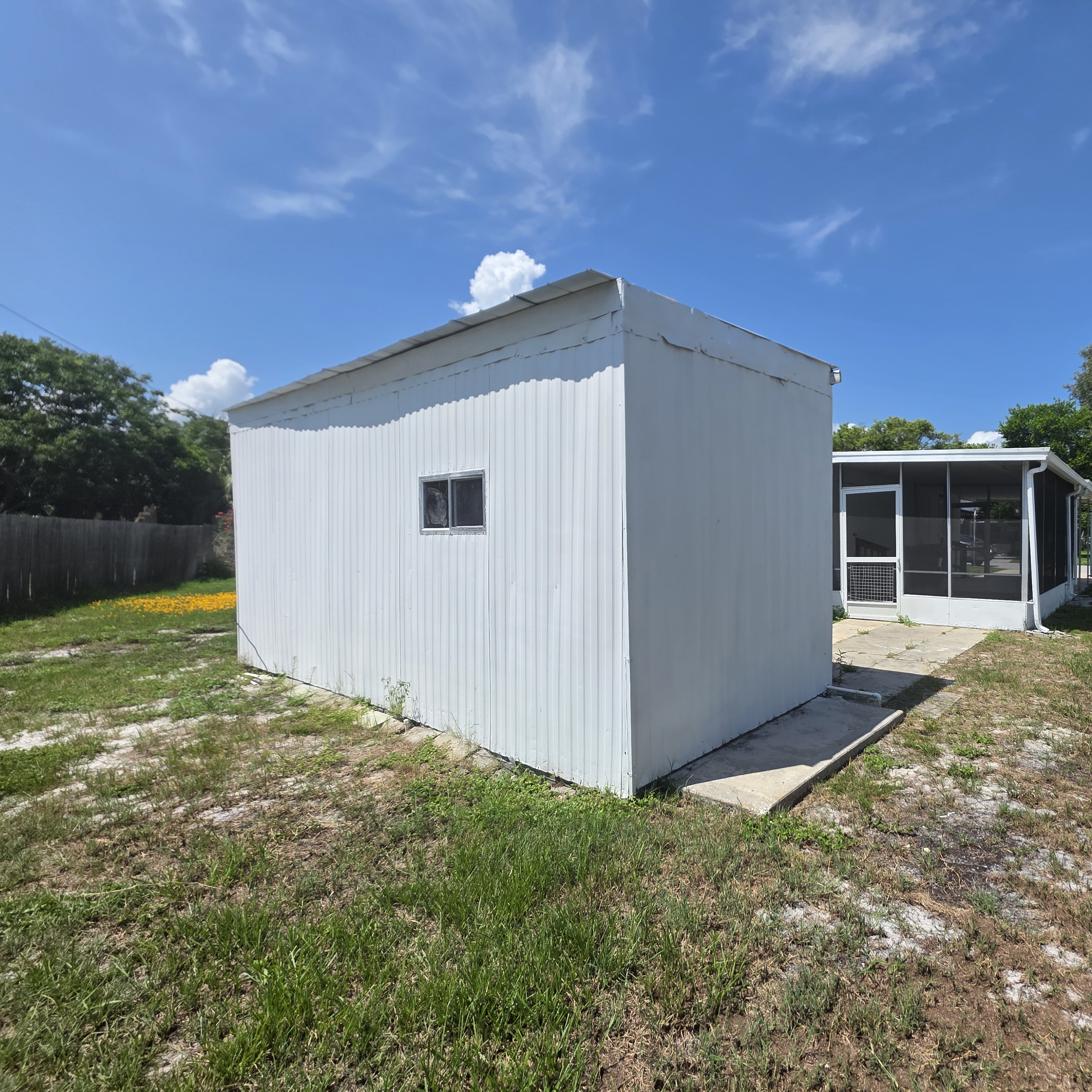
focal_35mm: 16
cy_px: 561
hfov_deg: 85.0
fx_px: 571
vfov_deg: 87.4
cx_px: 710
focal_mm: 2.2
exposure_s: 1/3075
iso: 40
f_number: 1.9
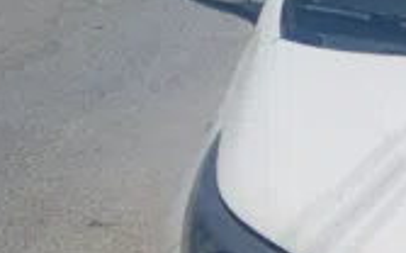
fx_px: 1216
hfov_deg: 17.4
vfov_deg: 11.6
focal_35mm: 110
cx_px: 569
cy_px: 324
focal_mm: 4.19
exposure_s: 1/2183
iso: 103
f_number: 1.6
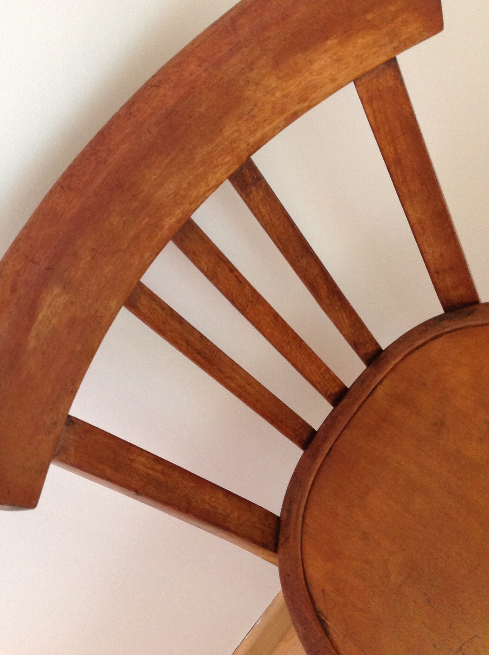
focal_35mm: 44
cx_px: 185
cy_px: 265
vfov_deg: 42.8
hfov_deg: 32.6
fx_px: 831
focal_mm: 4.28
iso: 250
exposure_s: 1/15
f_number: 2.4
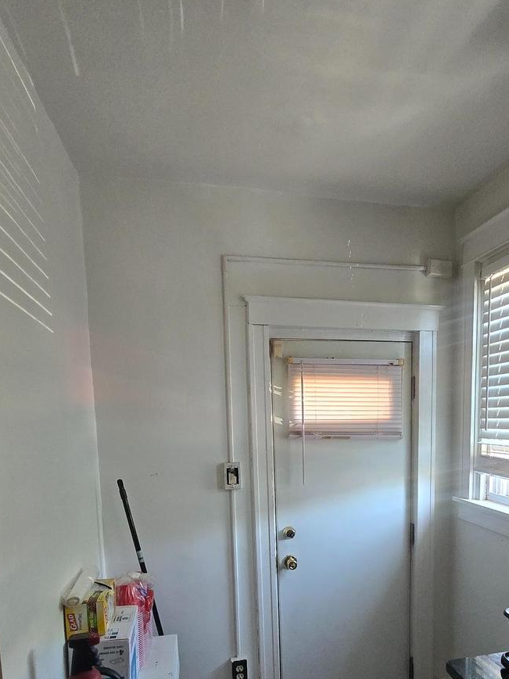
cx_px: 314
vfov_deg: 70.5
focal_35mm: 23
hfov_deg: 58.2
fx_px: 451
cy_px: 483
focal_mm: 1.7
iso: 400
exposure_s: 1/60
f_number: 2.2
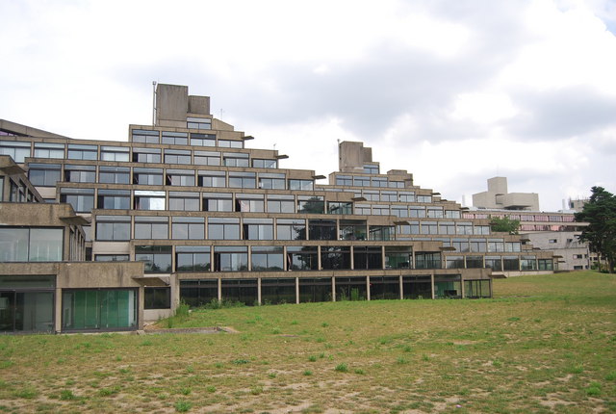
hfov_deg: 57.1
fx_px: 566
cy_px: 207
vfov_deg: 40.2
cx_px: 308
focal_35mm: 33
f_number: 4
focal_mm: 22
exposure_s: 1/1000
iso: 160
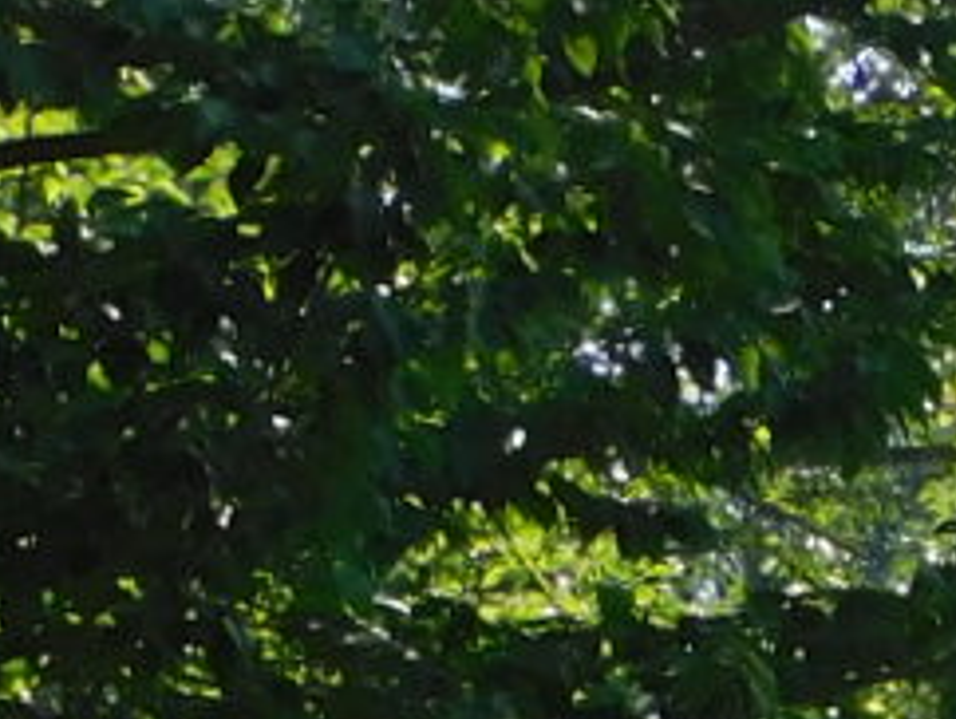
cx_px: 2801
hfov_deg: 6.8
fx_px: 7298
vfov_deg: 5.4
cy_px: 1857
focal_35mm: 264
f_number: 3.8
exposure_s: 1/500
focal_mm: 7.2
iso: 125
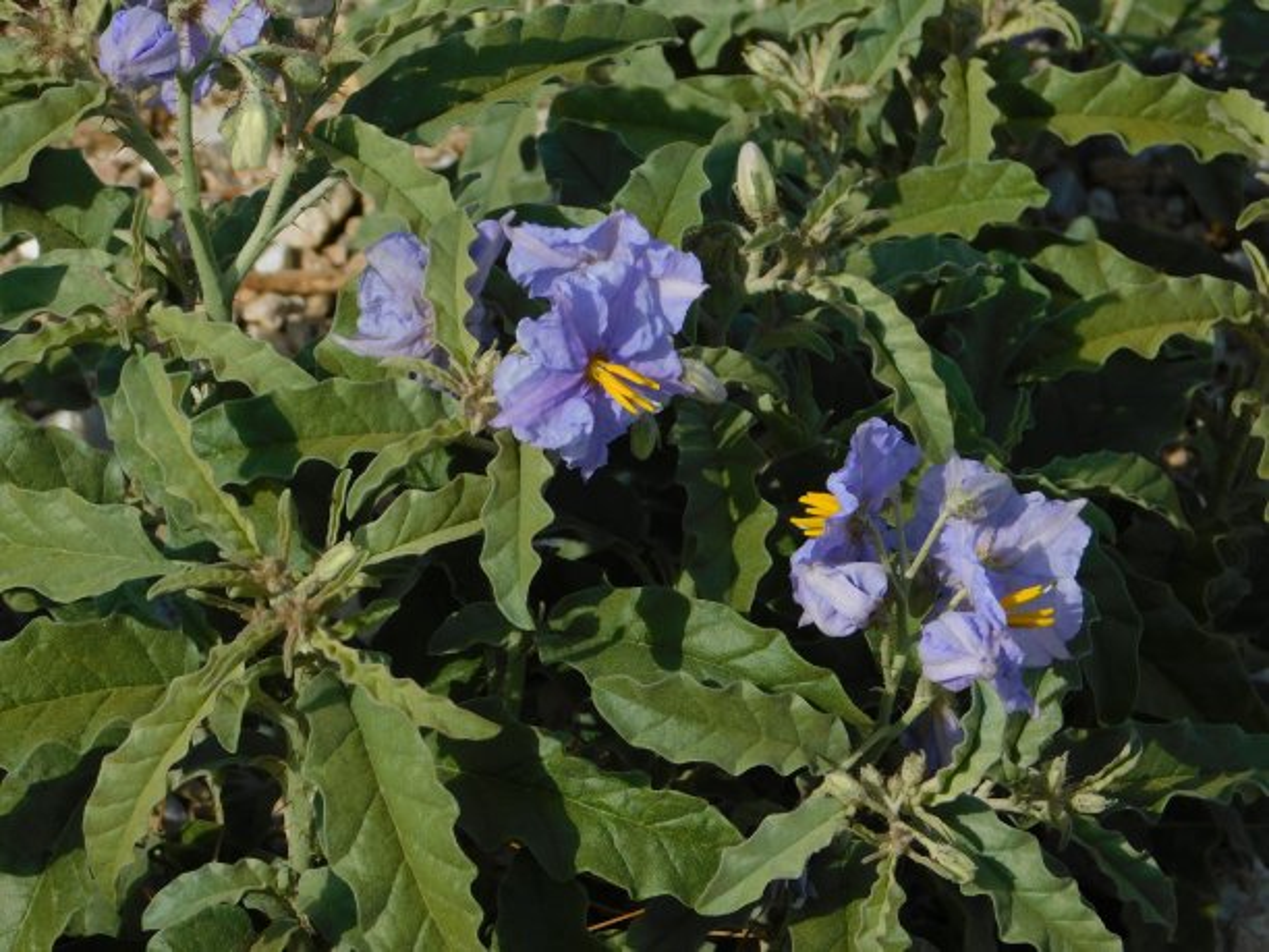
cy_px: 476
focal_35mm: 294
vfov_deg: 5.1
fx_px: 10778
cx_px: 634
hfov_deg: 6.7
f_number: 5.7
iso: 125
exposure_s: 1/800
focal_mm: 52.2
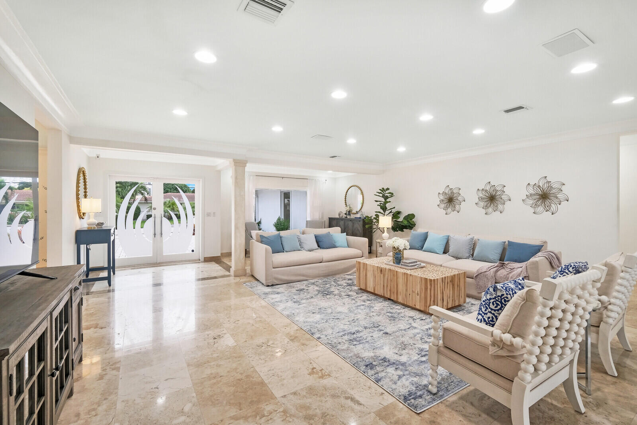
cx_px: 318
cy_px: 212
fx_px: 265
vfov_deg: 77.3
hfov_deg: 100.4
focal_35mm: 15
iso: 1000
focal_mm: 10
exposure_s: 1/120
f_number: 11
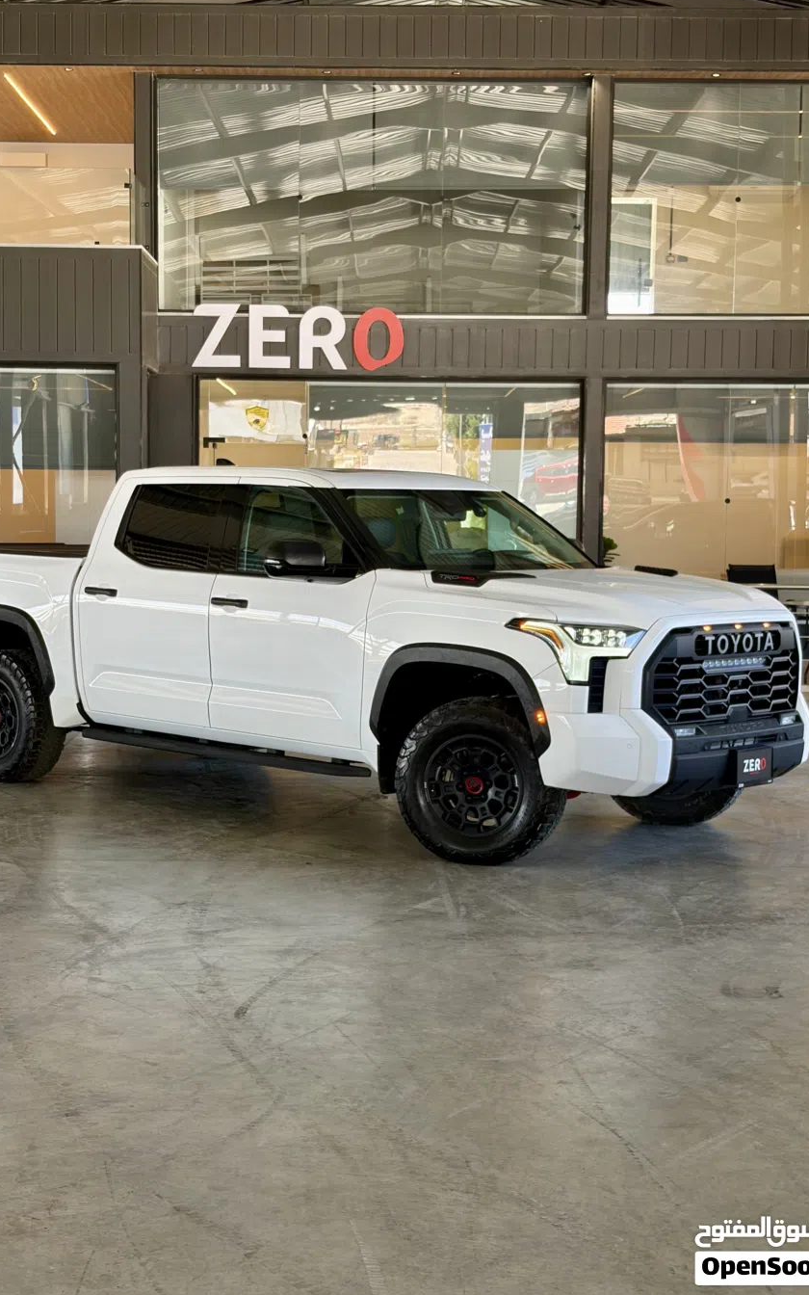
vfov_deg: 36.3
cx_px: 365
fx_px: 1975
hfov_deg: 23.1
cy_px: 651
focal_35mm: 56
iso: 40
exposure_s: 1/122
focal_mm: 5.96
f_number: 1.6
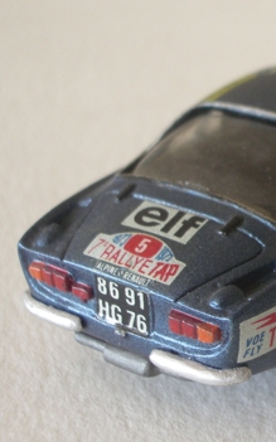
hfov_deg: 13.3
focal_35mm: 96
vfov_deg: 21.6
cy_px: 224
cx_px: 302
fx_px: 1157
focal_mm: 10.2
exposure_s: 1/60
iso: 160
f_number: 3.5
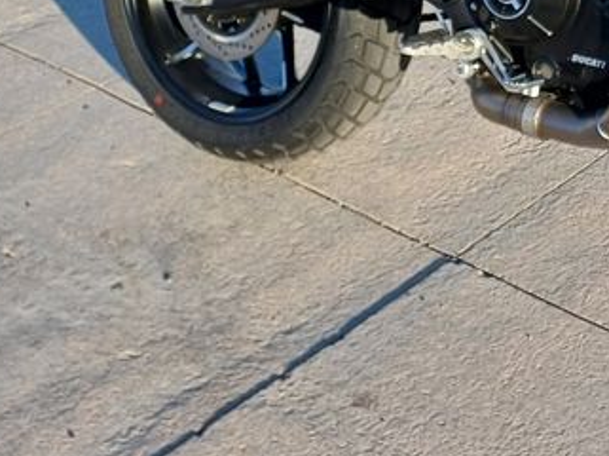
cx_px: 801
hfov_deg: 22.3
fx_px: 1371
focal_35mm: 78
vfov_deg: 17.6
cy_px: -154
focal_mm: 4.65
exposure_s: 1/694
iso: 50
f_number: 1.8
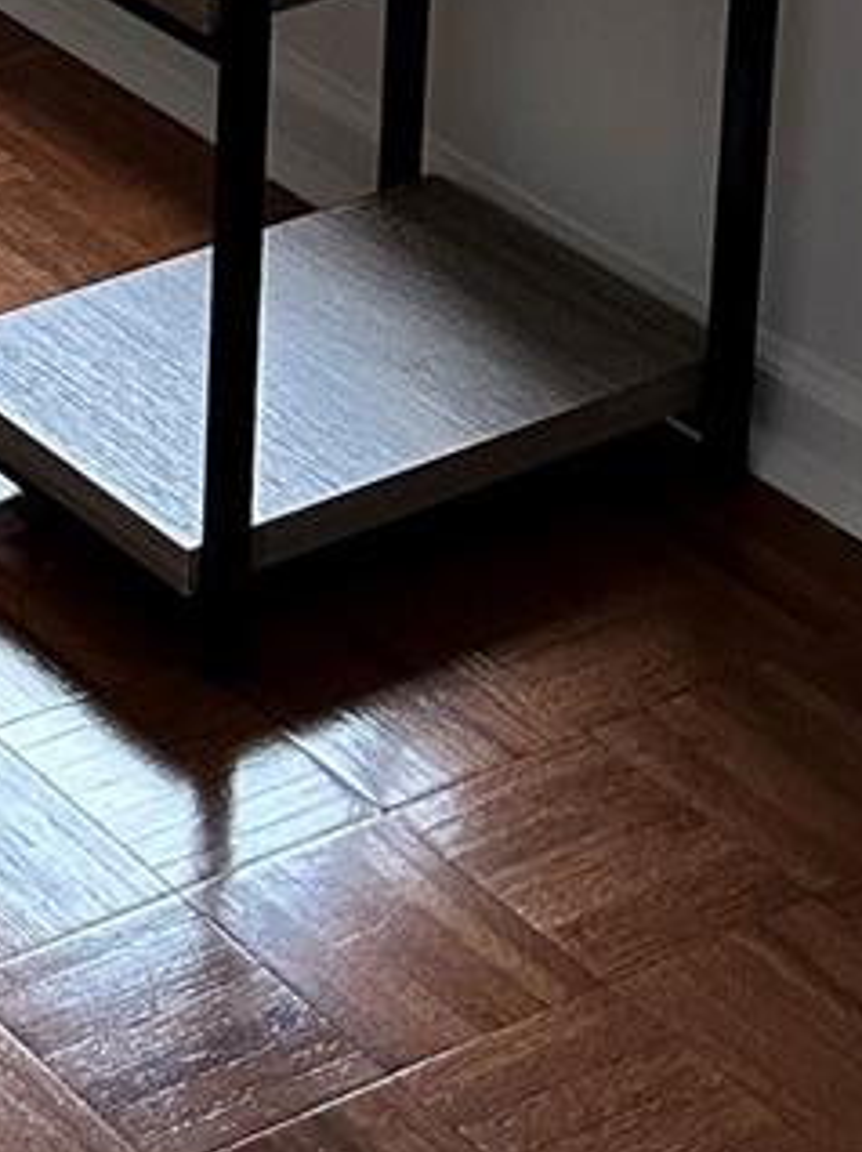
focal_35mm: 116
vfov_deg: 14.2
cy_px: -1148
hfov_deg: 11.0
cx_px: -1130
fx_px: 3857
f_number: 1.78
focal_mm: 6.86
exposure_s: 1/120
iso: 200
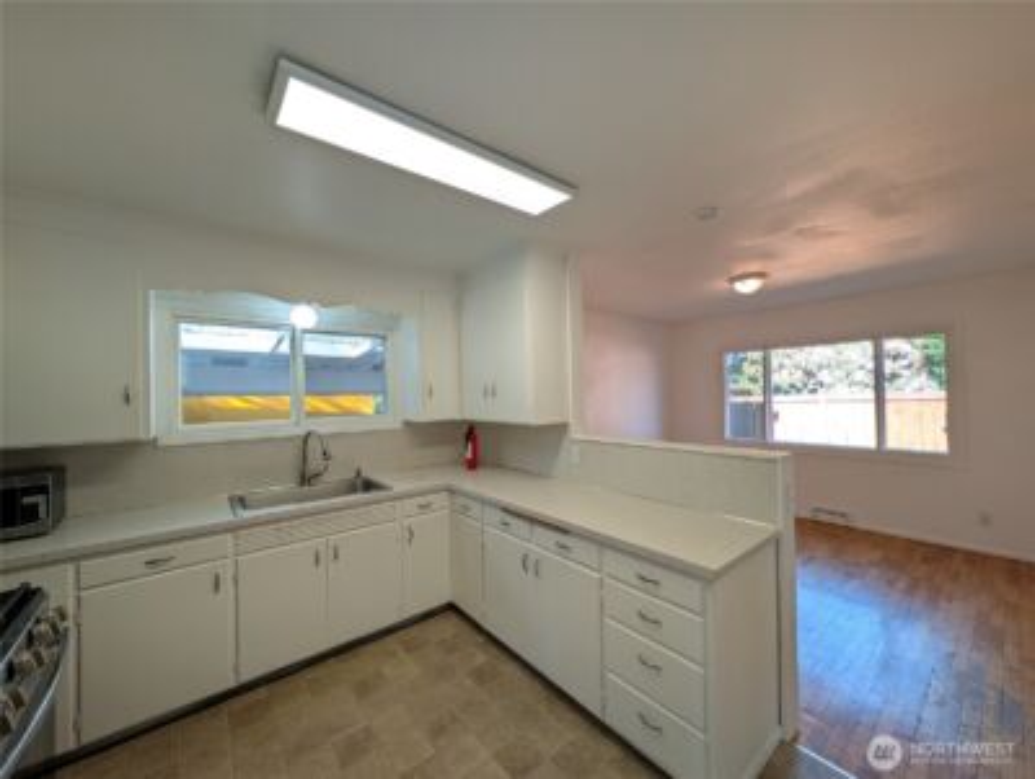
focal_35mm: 12
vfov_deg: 94.6
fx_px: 359
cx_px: 518
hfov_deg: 110.5
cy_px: 390
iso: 43
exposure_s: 1/164
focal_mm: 2.02
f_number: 1.7
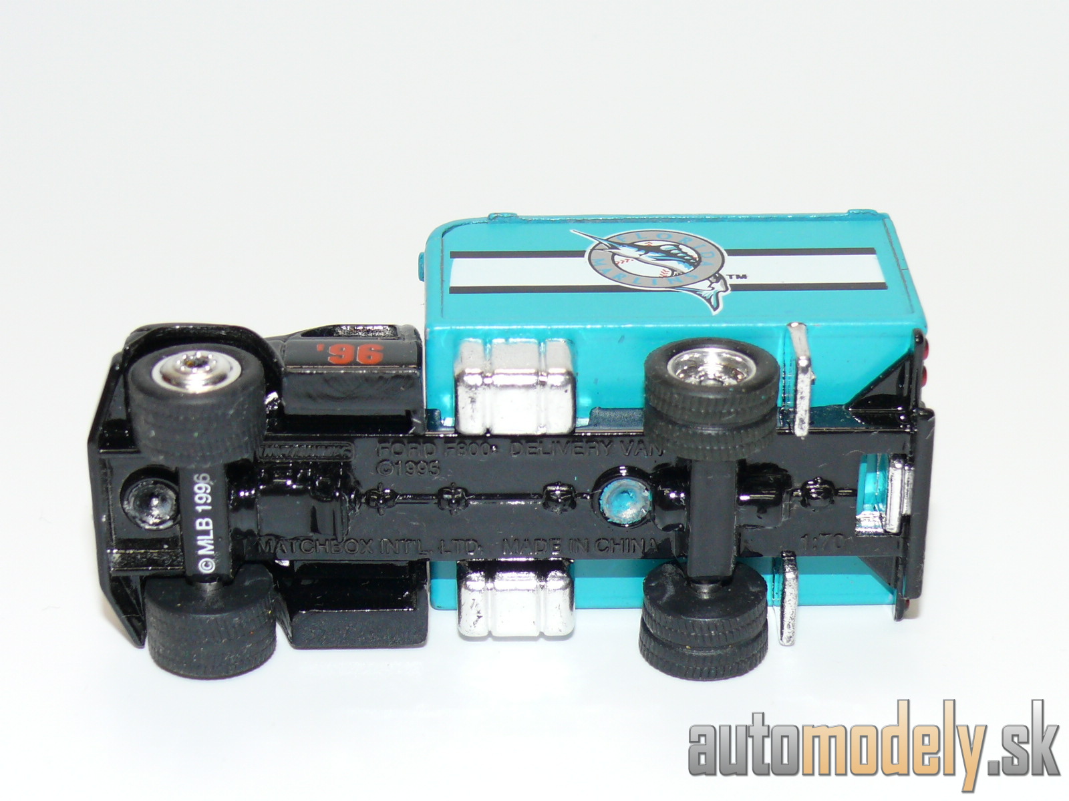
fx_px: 2687
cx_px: 534
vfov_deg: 17.0
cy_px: 400
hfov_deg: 22.5
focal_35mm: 87
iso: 100
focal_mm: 12.3
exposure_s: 1/30
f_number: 4
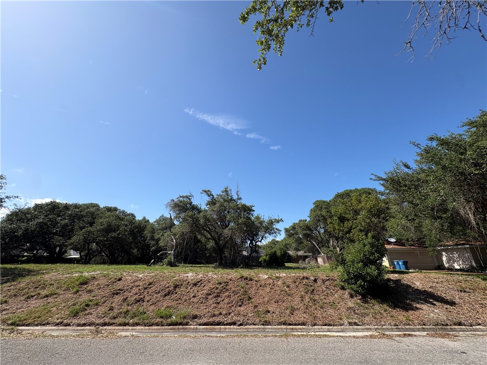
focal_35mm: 14
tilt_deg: +21.9
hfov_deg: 102.1
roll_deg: +0.7
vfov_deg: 85.7
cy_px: 182
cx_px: 244
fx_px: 197
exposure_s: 1/1832
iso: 50
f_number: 2.2
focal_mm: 2.22
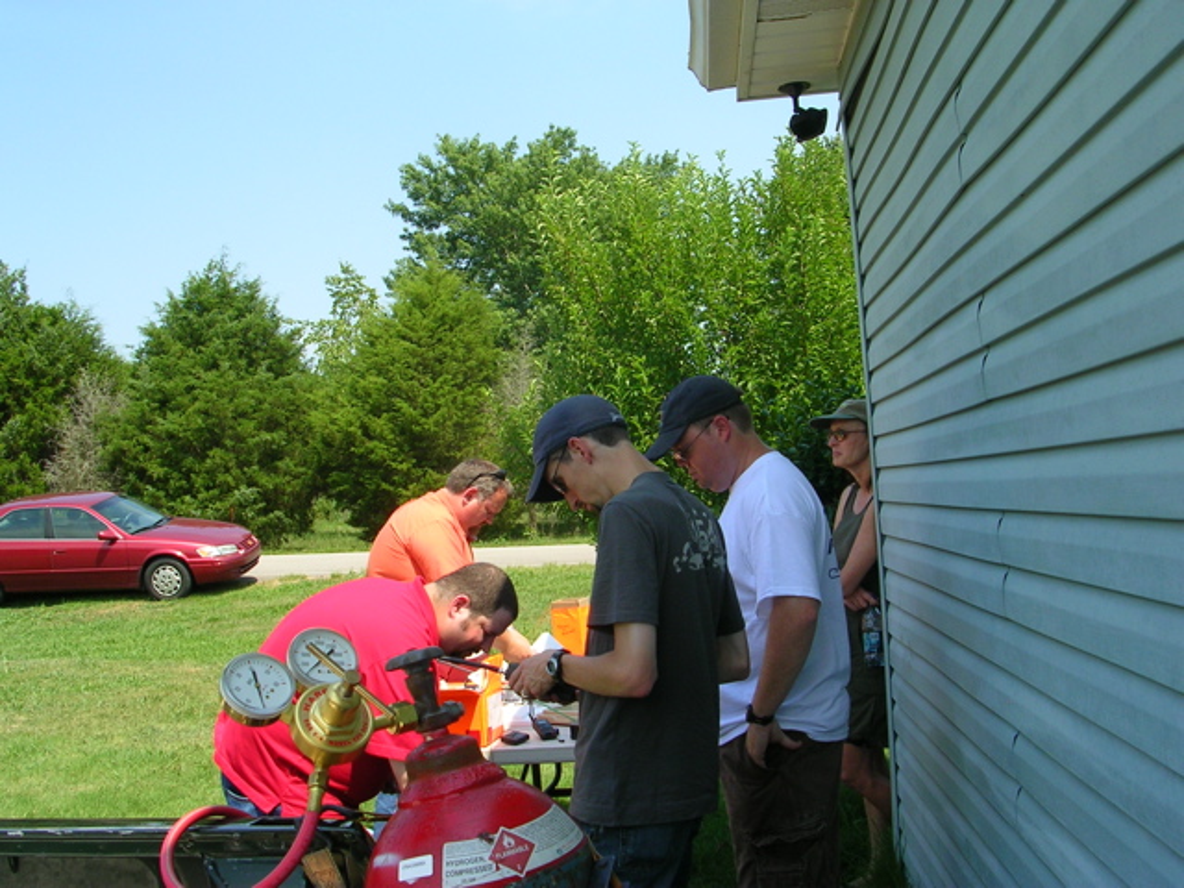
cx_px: 592
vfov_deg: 37.7
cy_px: 444
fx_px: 1300
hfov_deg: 49.0
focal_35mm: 38
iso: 50
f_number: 5.6
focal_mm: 5.8
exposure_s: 1/168
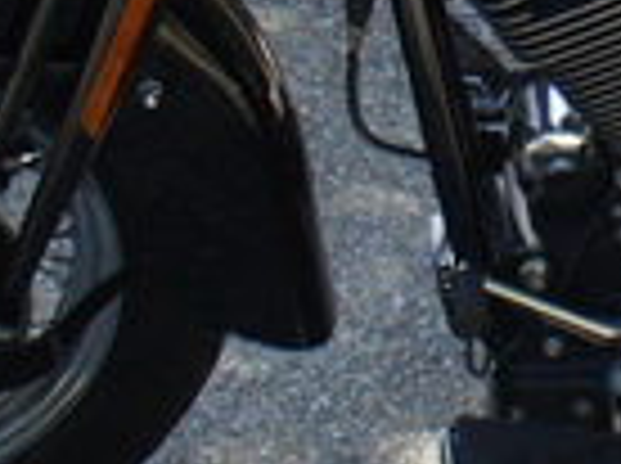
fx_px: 3850
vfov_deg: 6.9
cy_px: -18
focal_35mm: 215
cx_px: 909
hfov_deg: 9.0
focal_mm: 6.1
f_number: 2.8
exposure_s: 1/320
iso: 80
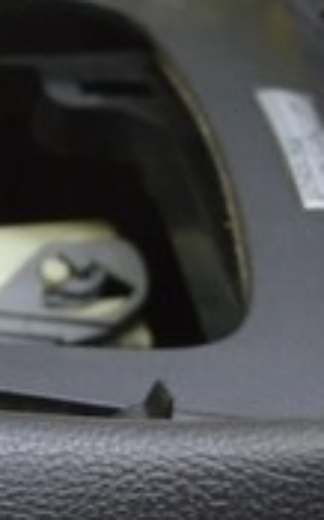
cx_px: -859
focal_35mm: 233
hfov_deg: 5.1
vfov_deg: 9.0
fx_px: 3300
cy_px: 293
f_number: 5.6
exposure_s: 1/20
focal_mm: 26
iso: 400
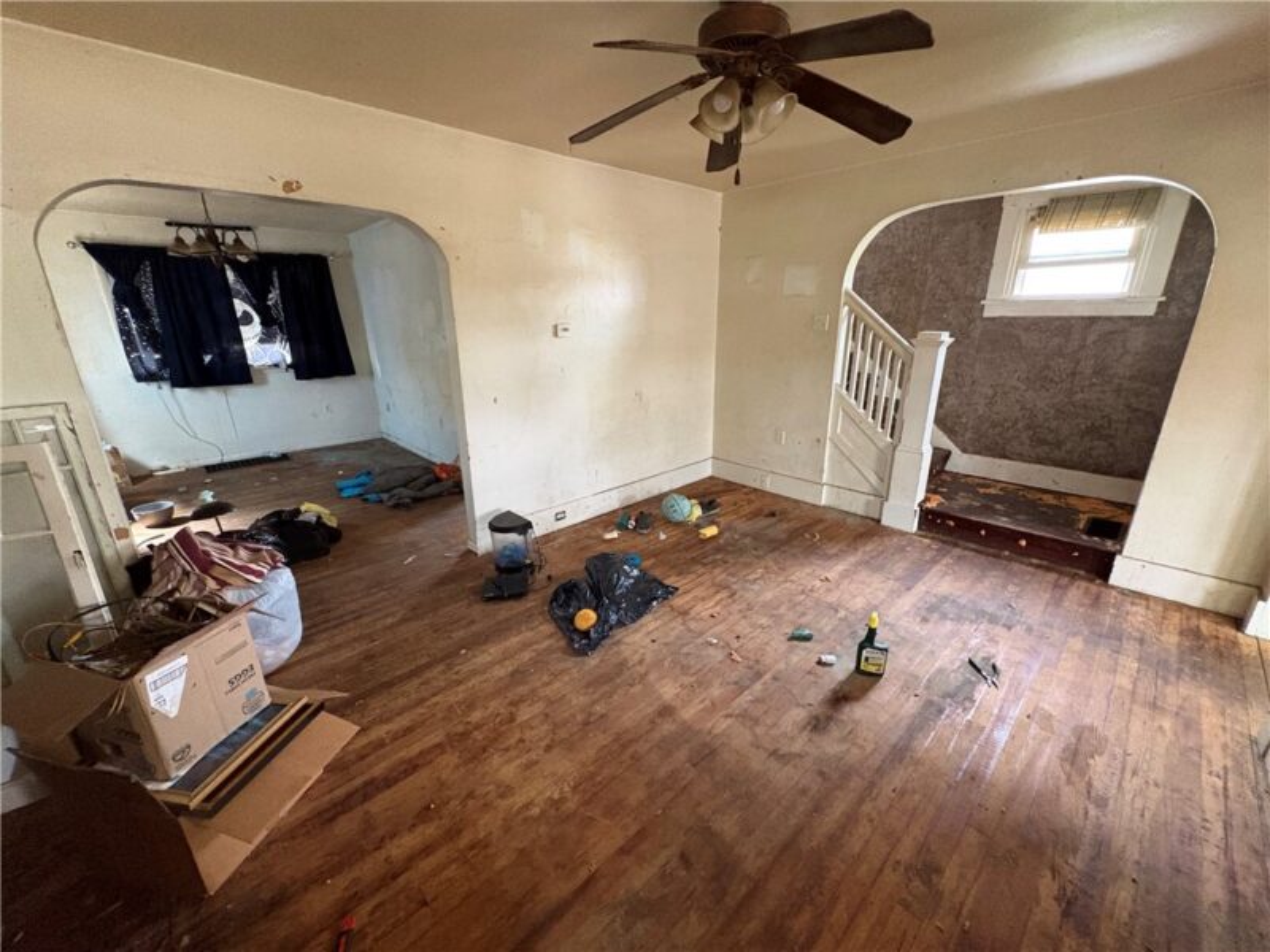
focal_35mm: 14
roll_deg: +2.0
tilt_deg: -16.0
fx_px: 514
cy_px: 476
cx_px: 635
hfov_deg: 102.1
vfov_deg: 85.7
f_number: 2.2
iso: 640
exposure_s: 1/60
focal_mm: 2.22
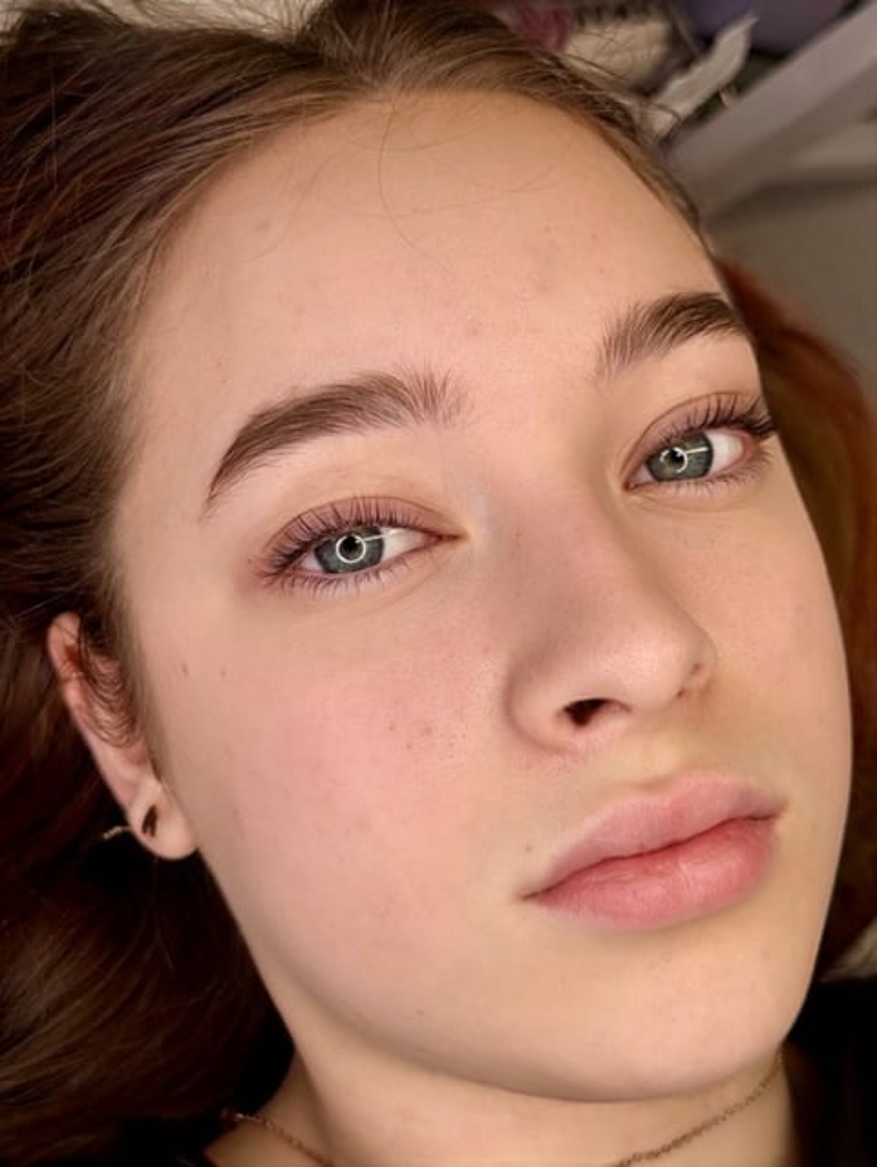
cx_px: 438
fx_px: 1620
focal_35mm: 48
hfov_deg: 30.3
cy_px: 584
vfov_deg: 39.6
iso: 64
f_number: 1.78
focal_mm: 6.76
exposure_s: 1/962
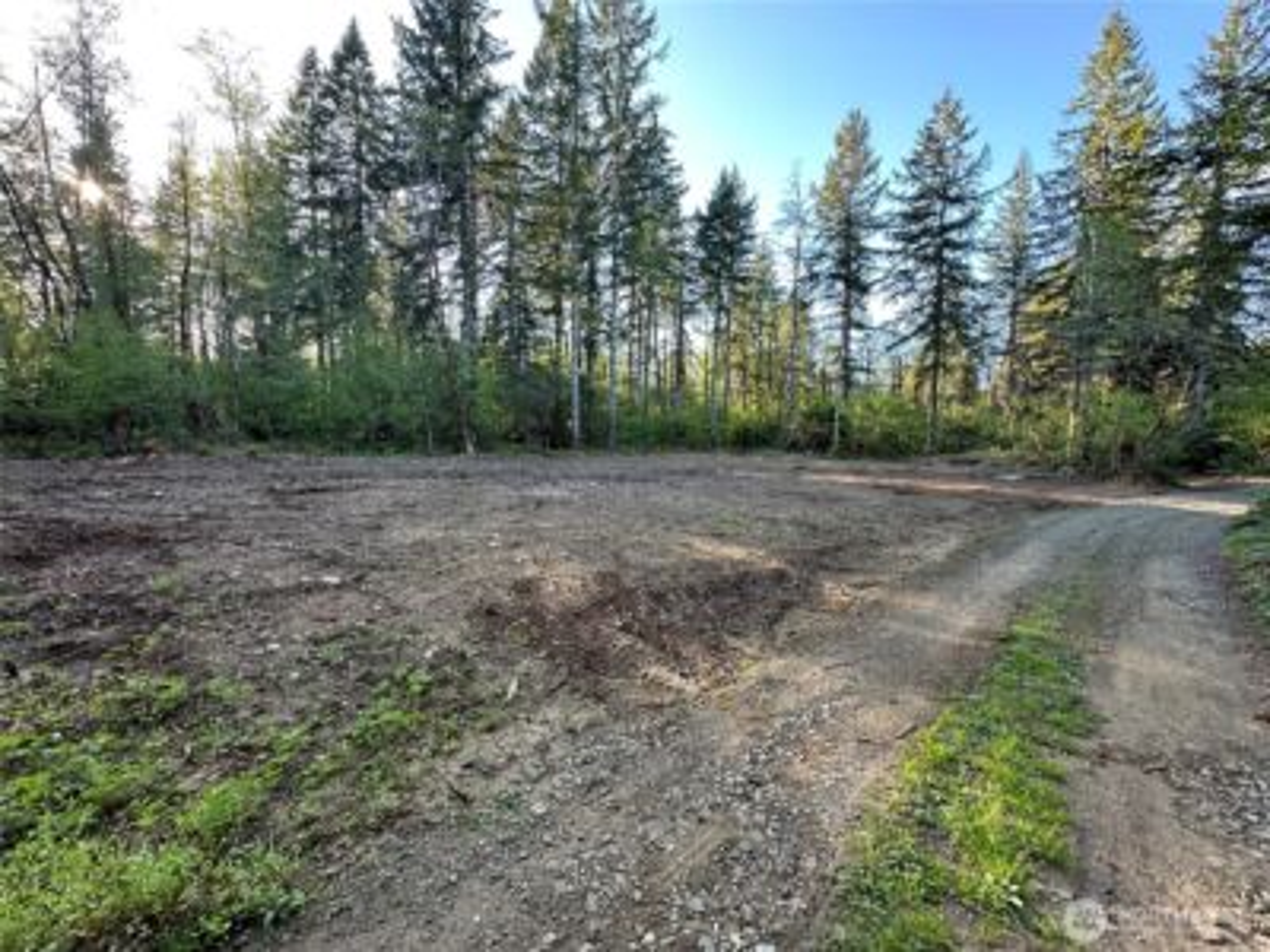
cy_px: 476
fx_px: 514
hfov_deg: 102.1
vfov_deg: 85.7
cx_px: 635
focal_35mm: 14
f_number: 2.2
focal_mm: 2.22
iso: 64
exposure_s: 1/99
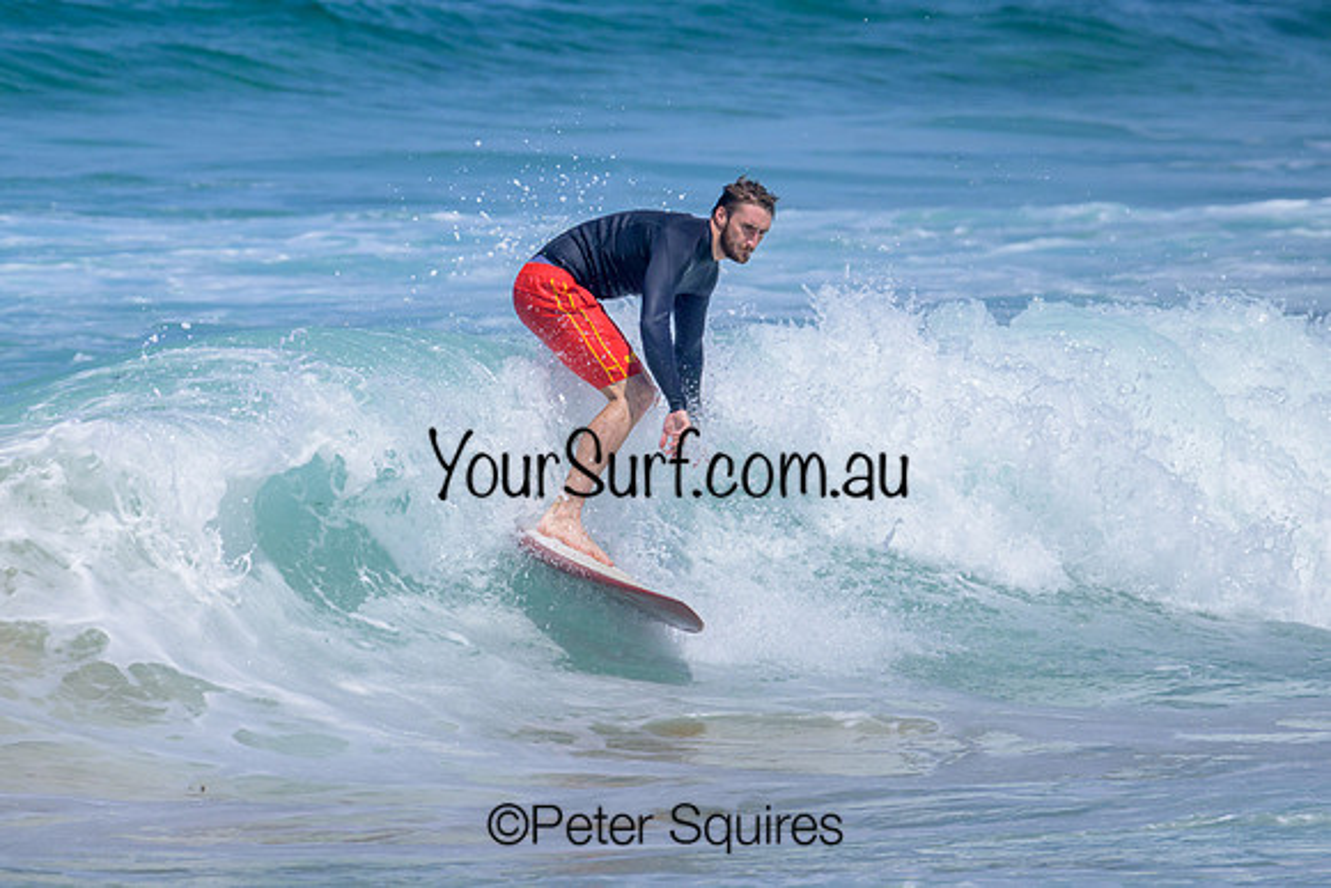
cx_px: 686
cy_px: 331
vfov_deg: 1.9
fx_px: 26152
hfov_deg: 2.9
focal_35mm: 707
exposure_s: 1/2000
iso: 500
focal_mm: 520
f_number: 11
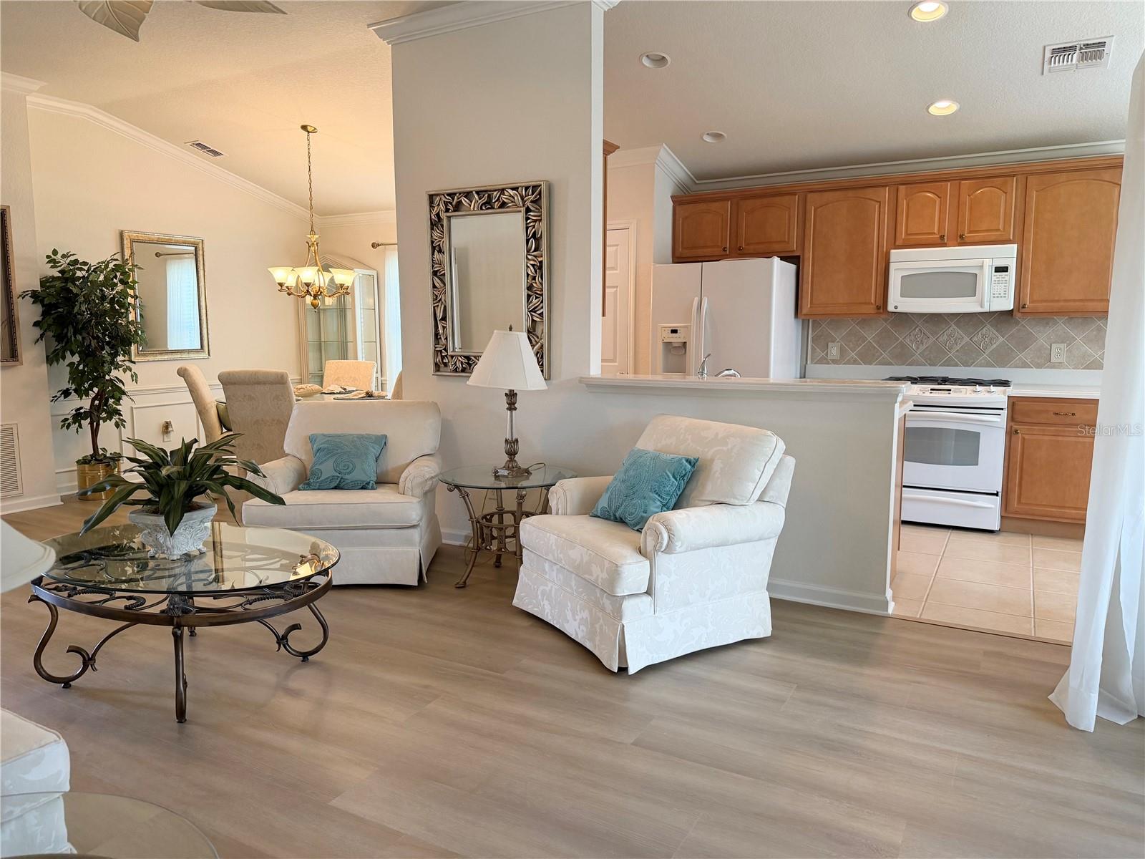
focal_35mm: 24
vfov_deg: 56.8
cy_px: 430
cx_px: 572
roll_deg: +0.9
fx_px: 794
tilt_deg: -5.9
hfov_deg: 71.6
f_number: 1.78
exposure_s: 1/120
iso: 250
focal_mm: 6.76
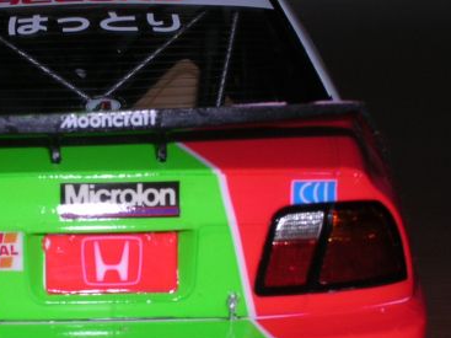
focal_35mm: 150
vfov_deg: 9.9
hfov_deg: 13.1
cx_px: 68
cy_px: 246
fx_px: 1954
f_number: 8.2
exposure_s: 1/60.1
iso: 100
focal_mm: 13
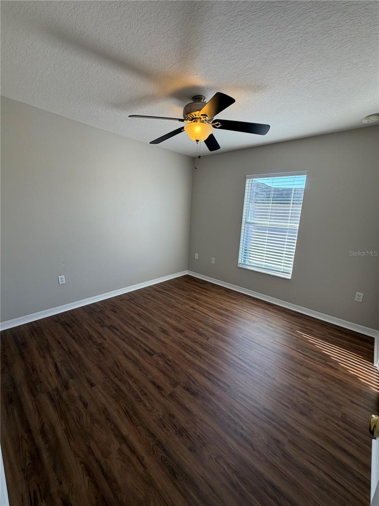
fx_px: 204
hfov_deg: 85.7
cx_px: 190
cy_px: 253
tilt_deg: -12.6
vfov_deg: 102.1
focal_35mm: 14
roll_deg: -2.2
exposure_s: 1/122
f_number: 2.2
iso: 64
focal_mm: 2.22
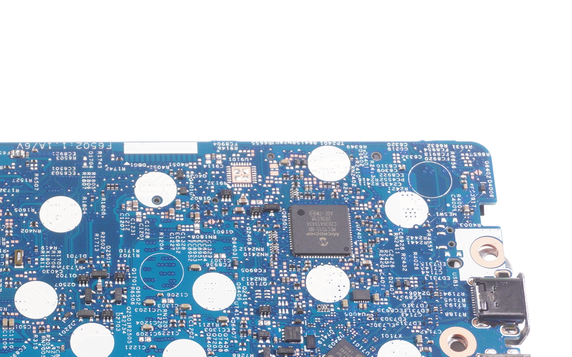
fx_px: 1639
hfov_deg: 19.0
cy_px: 362
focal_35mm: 105
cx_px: -52
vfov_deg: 12.3
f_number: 6.3
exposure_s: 1/125
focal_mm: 31
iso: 640
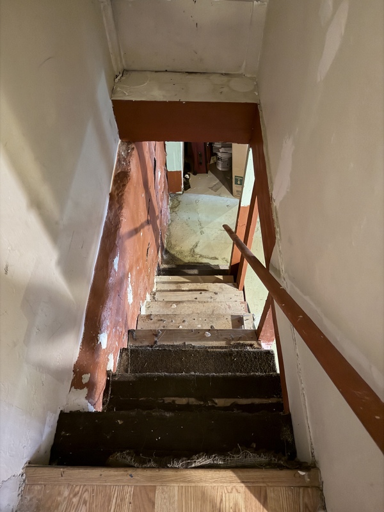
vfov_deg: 71.6
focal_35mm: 24
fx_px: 355
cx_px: 192
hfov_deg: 56.8
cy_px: 256
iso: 1600
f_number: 1.78
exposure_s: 1/20
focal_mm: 6.76
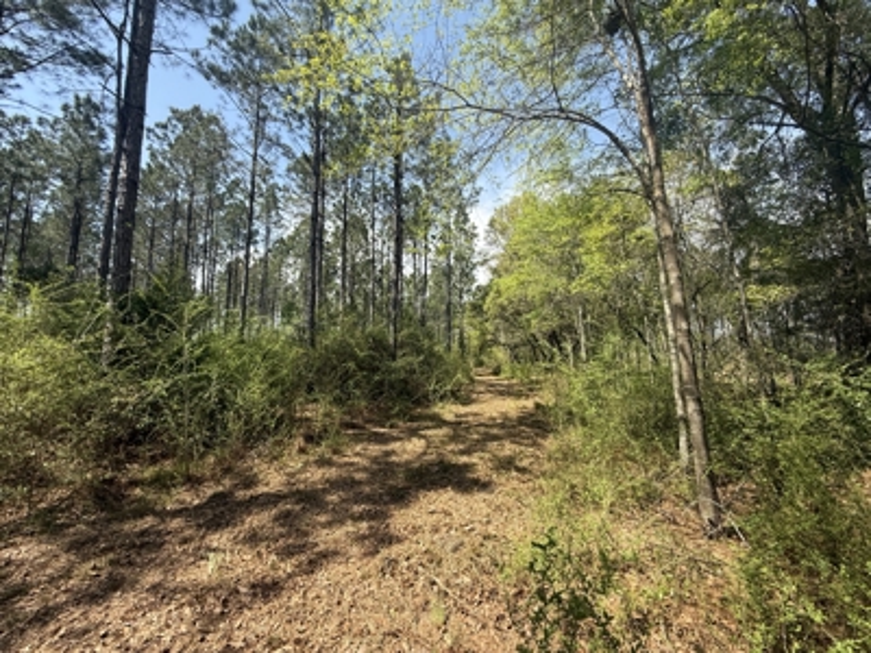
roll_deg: -0.2
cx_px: 436
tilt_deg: +9.1
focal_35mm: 14
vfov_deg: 85.7
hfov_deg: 102.1
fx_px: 352
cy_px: 326
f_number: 2.2
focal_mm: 2.22
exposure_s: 1/779
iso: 50
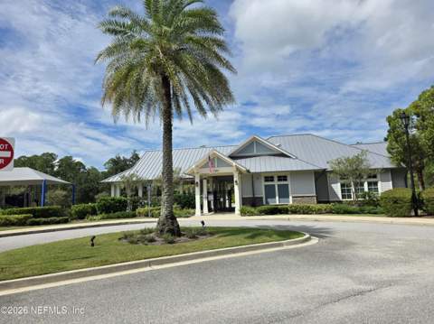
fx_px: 288
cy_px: 162
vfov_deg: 58.8
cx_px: 217
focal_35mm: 23
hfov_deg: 74.0
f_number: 1.7
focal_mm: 6.25
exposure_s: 1/7944
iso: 64
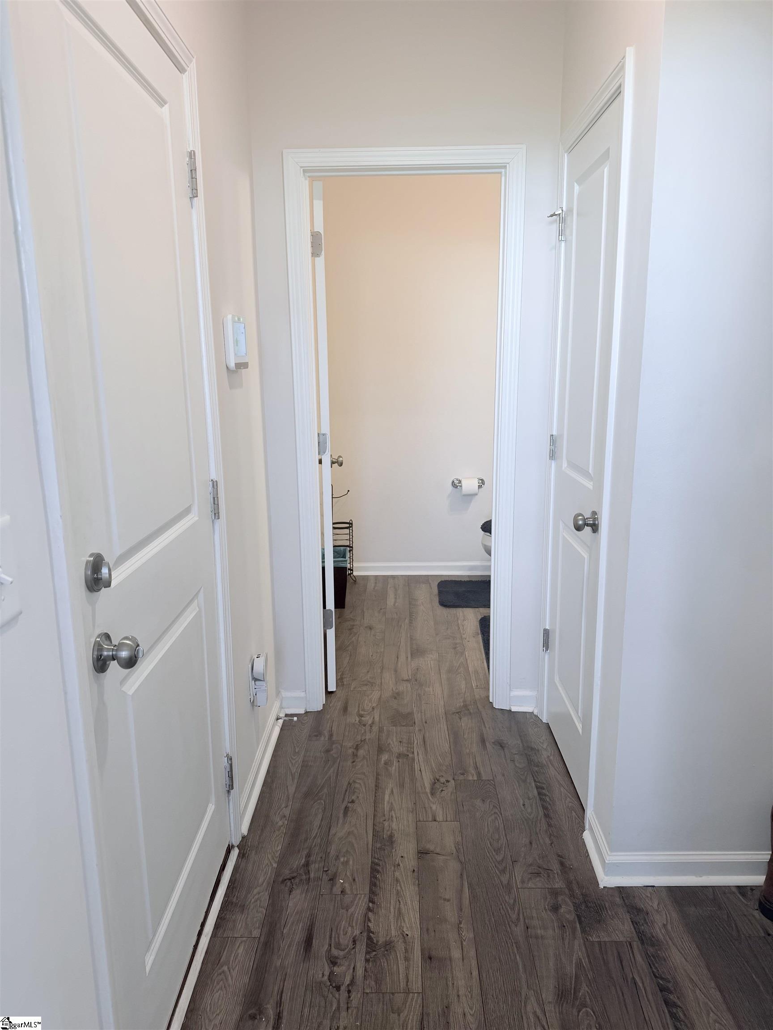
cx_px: 386
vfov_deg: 71.6
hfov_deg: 56.8
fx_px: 715
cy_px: 515
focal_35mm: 24
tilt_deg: -11.6
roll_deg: +0.5
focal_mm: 6.76
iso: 100
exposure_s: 1/120
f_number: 1.78
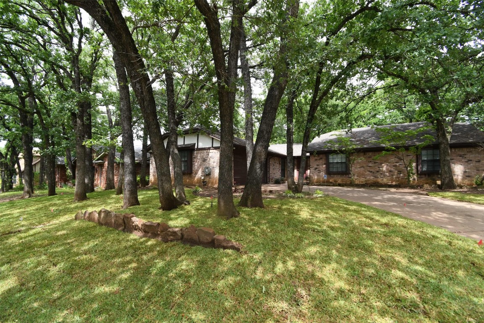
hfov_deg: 100.4
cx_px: 242
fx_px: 202
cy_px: 162
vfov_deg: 77.3
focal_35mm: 15
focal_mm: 10
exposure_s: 1/200
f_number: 8
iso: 400
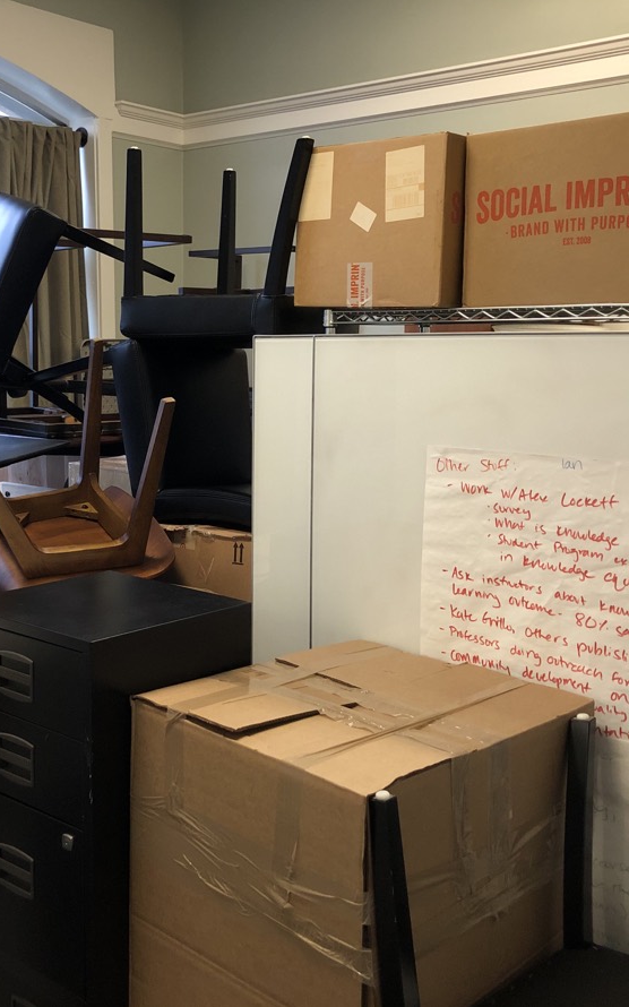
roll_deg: -0.3
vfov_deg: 49.3
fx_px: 1097
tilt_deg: -8.4
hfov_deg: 31.6
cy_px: 500
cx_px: 195
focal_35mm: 40
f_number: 1.8
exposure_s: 1/15
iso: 50
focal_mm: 3.99
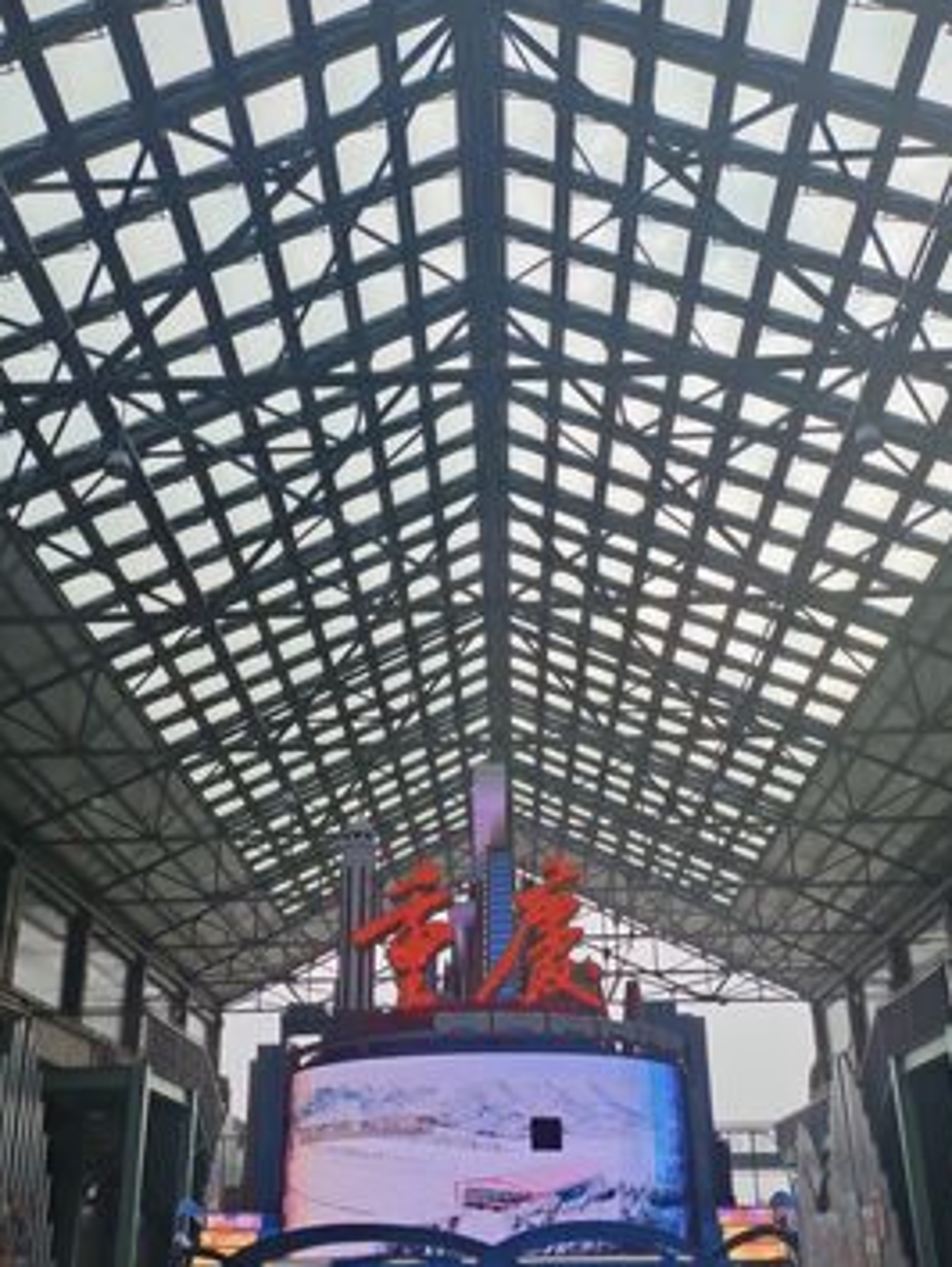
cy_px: 791
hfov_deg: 48.3
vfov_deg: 60.8
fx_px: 1062
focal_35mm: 29
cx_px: 480
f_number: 1.79
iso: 50
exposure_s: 1/1250
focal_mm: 4.71
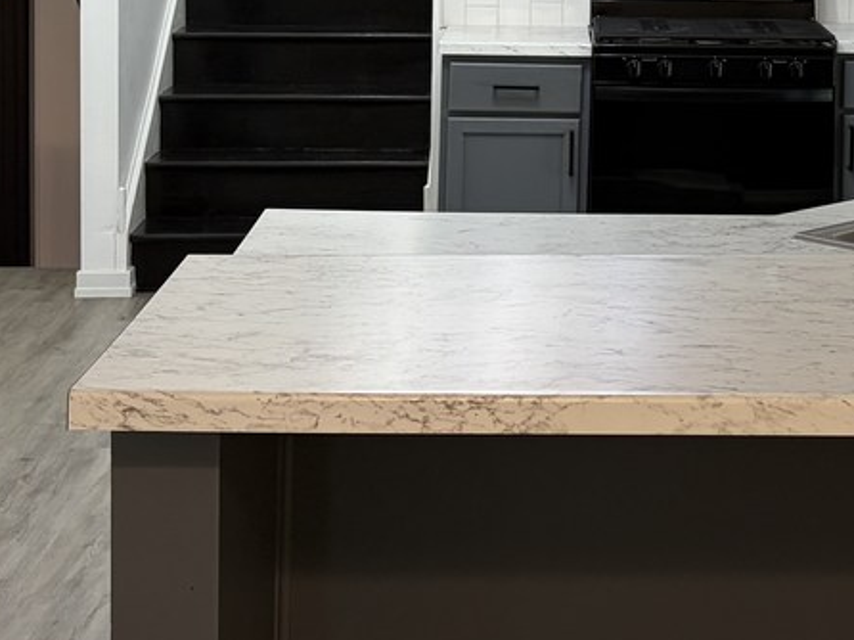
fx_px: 2071
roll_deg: -1.3
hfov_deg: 22.9
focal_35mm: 84
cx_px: 714
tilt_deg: -2.1
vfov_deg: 17.0
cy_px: -59
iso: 80
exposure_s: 1/60
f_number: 1.6
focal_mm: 5.96
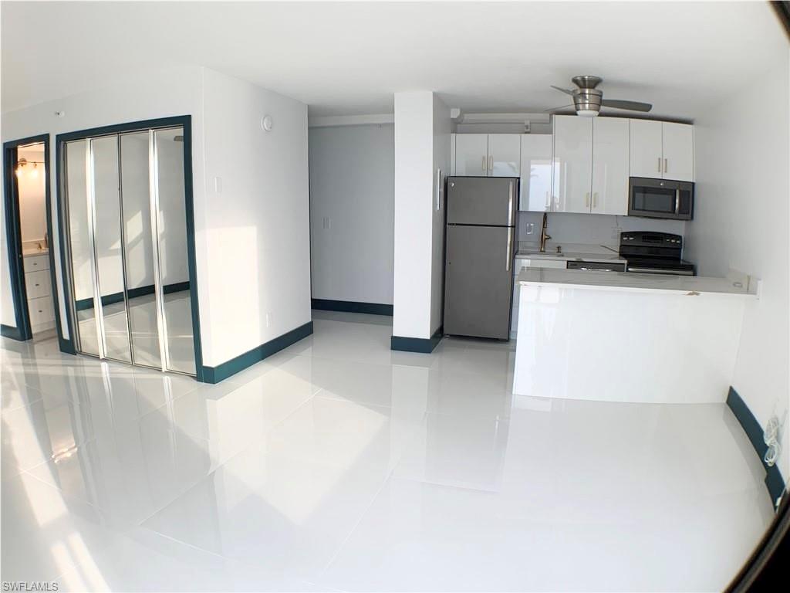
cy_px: 296
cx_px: 395
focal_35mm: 29
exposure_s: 1/120
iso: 25
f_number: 1.8
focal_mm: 3
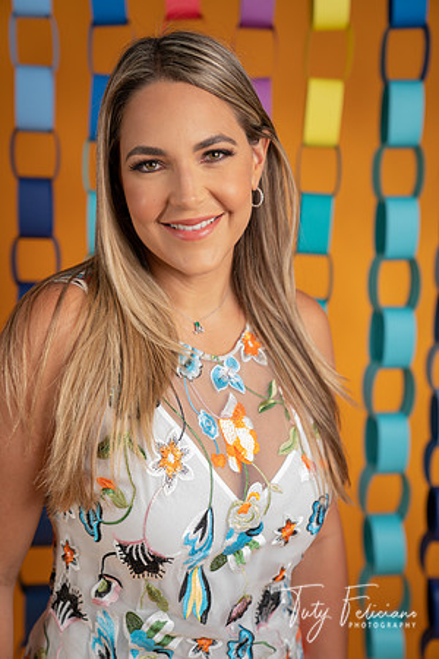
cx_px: 220
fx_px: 1079
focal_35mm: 59
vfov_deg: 33.9
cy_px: 330
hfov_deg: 23.0
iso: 80
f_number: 2.8
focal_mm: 59
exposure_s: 1/250
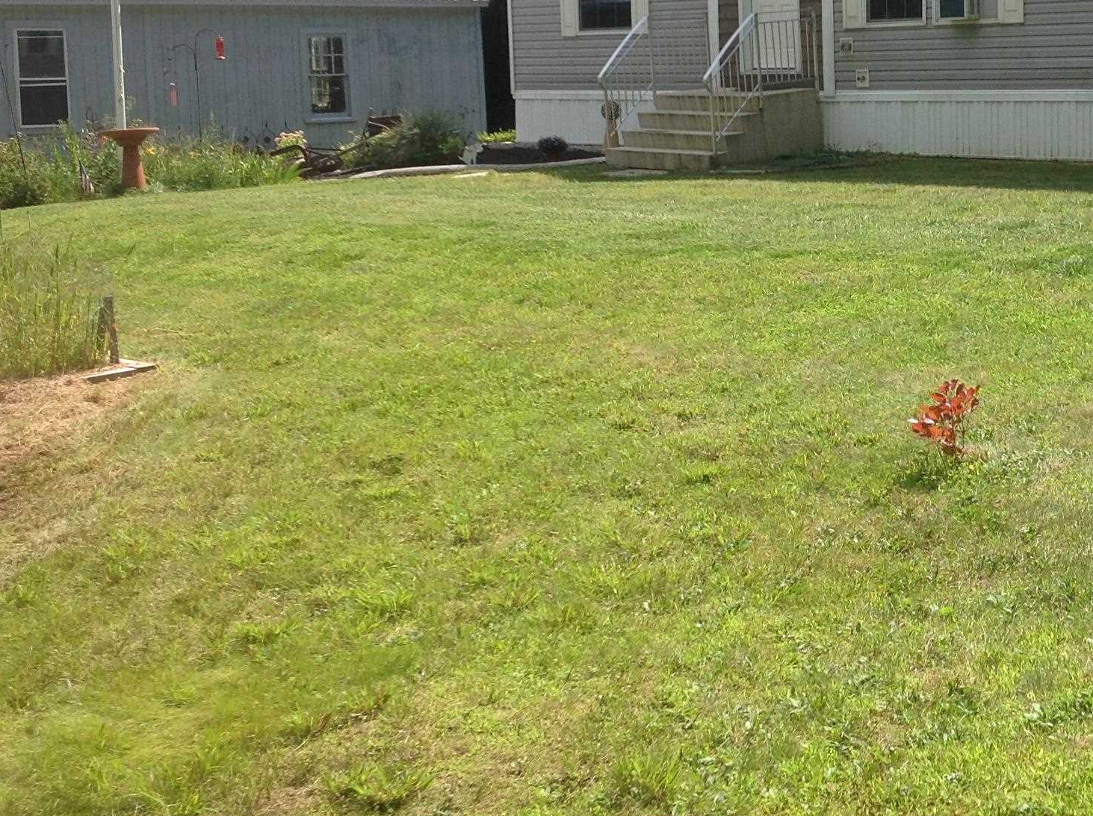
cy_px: 222
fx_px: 1955
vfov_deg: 23.4
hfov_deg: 30.7
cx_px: 822
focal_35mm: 62
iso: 50
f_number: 2.4
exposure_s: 1/1043
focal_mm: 4.28
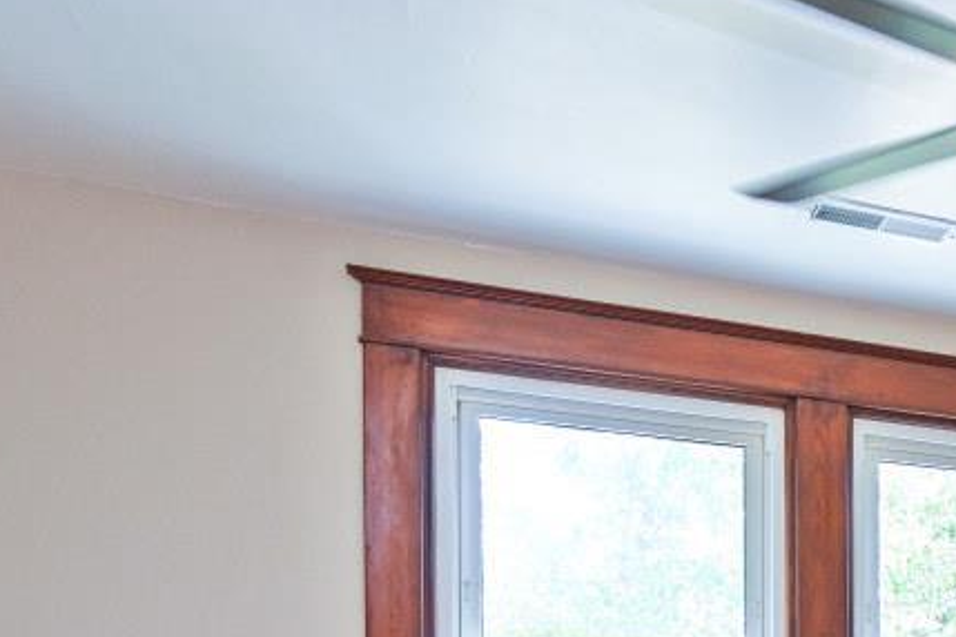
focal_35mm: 49
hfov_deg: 31.6
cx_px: 1223
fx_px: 1301
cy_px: 771
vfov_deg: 24.8
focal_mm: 14
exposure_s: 1/60
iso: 450
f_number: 4
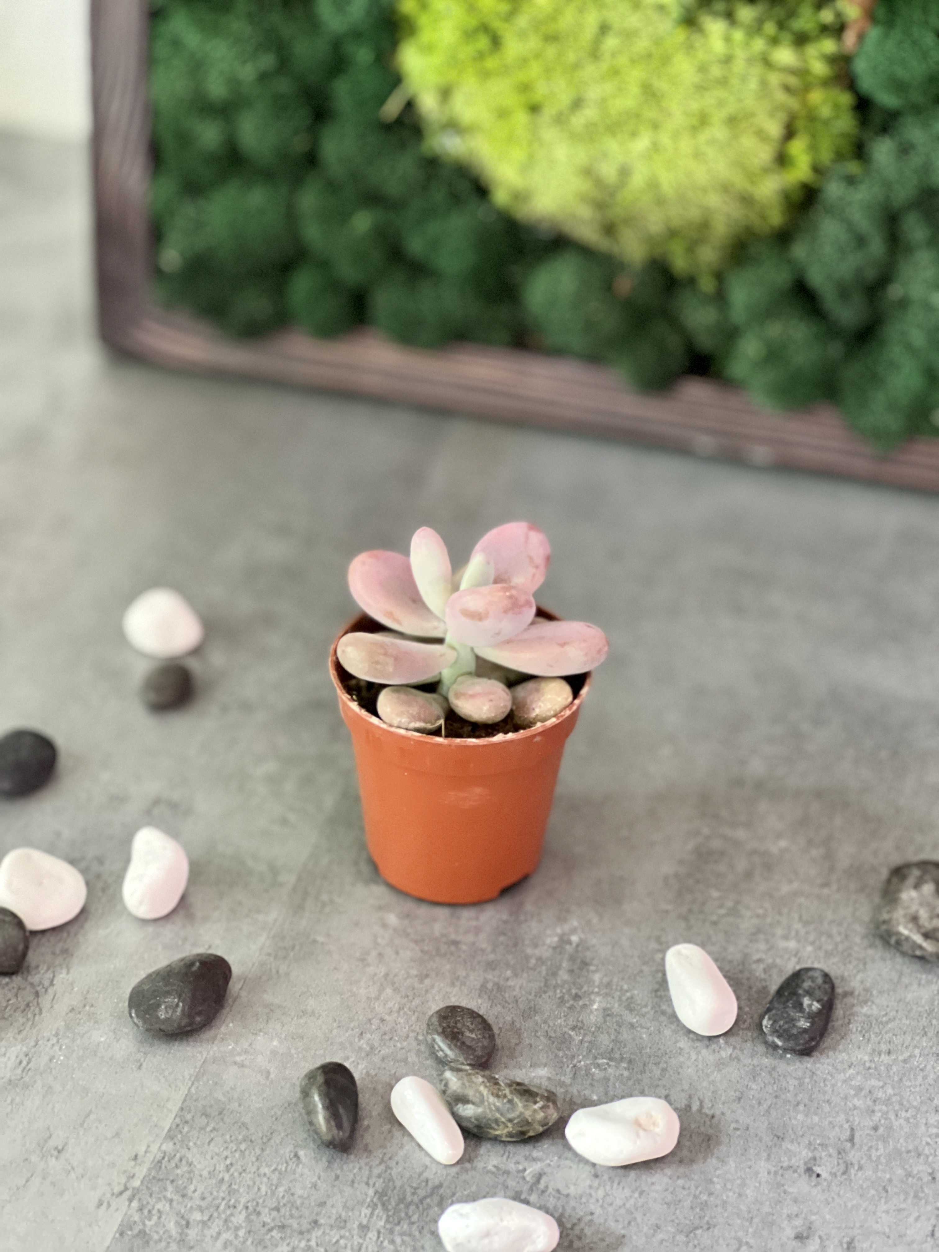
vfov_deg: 25.3
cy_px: 626
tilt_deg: -34.3
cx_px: 470
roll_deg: -2.3
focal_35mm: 77
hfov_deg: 19.1
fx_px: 2785
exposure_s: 1/36
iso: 400
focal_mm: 9
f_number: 2.8
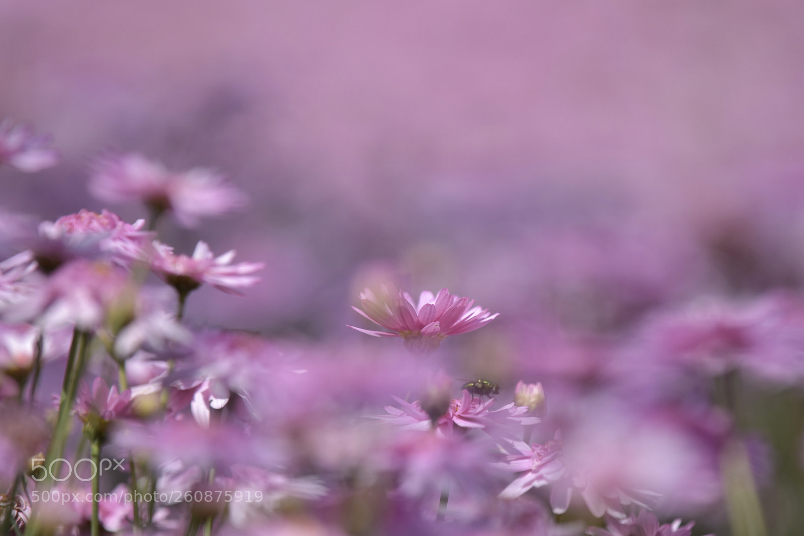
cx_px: 402
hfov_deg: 4.6
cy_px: 268
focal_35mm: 450
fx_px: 10047
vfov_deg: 3.1
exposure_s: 1/1250
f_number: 4.5
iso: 100
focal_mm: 300
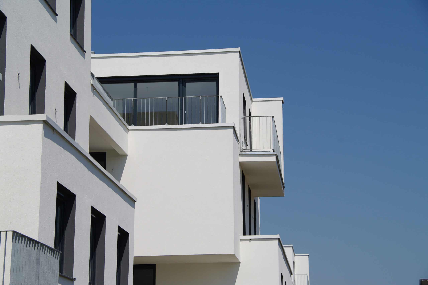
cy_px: 142
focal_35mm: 82
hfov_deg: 24.6
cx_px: 214
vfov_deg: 16.5
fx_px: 980
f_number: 9.5
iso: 100
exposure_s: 1/500
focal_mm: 55
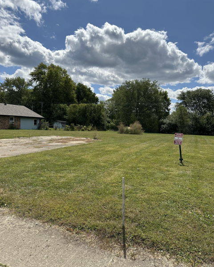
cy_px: 144
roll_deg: -3.0
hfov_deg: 54.9
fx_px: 206
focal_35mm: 26
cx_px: 104
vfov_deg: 65.9
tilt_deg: -3.7
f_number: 1.78
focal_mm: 6.86
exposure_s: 1/7042
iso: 80
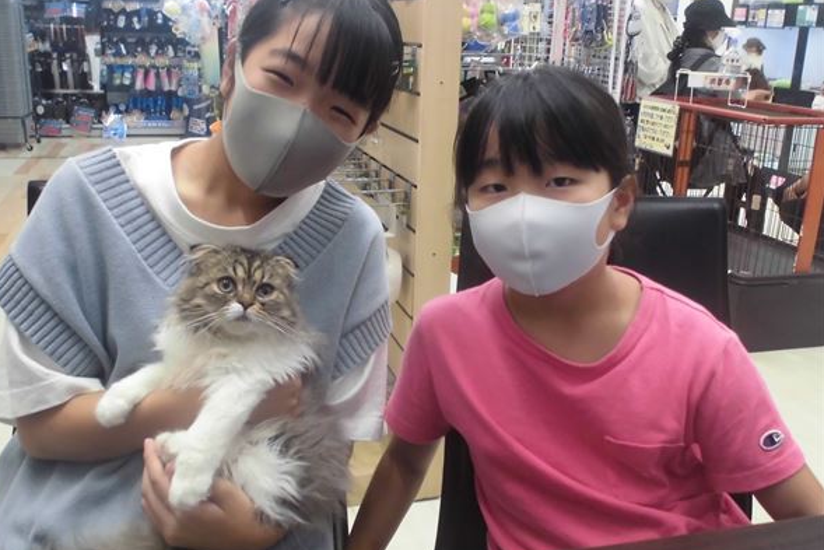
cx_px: 406
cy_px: 278
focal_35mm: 36
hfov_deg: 53.1
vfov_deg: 36.9
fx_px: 824
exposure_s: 1/30
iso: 400
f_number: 4
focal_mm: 6.1
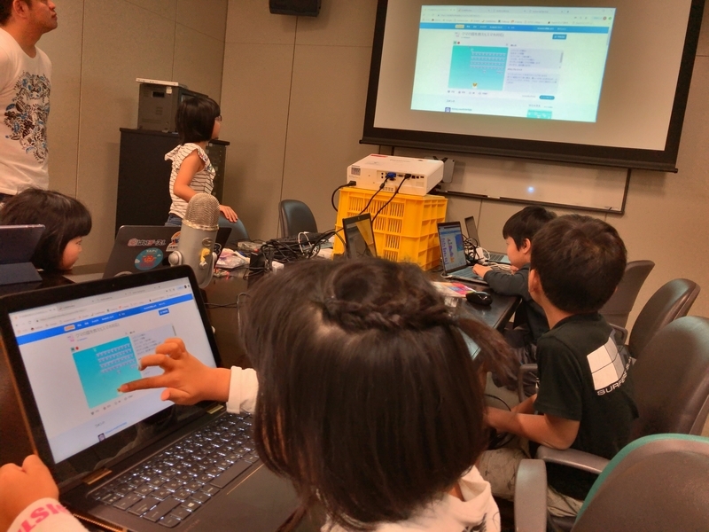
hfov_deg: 63.4
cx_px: 354
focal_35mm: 28
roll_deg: -6.7
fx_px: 573
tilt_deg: -9.0
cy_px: 266
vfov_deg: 49.7
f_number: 1.8
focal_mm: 3.99
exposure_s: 1/120
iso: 40
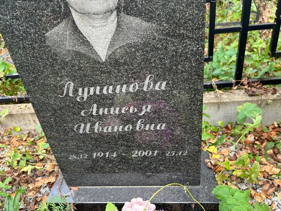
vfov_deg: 53.1
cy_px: 106
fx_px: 211
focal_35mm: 26
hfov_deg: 67.3
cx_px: 140
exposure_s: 1/121
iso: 100
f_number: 1.5
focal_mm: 5.7
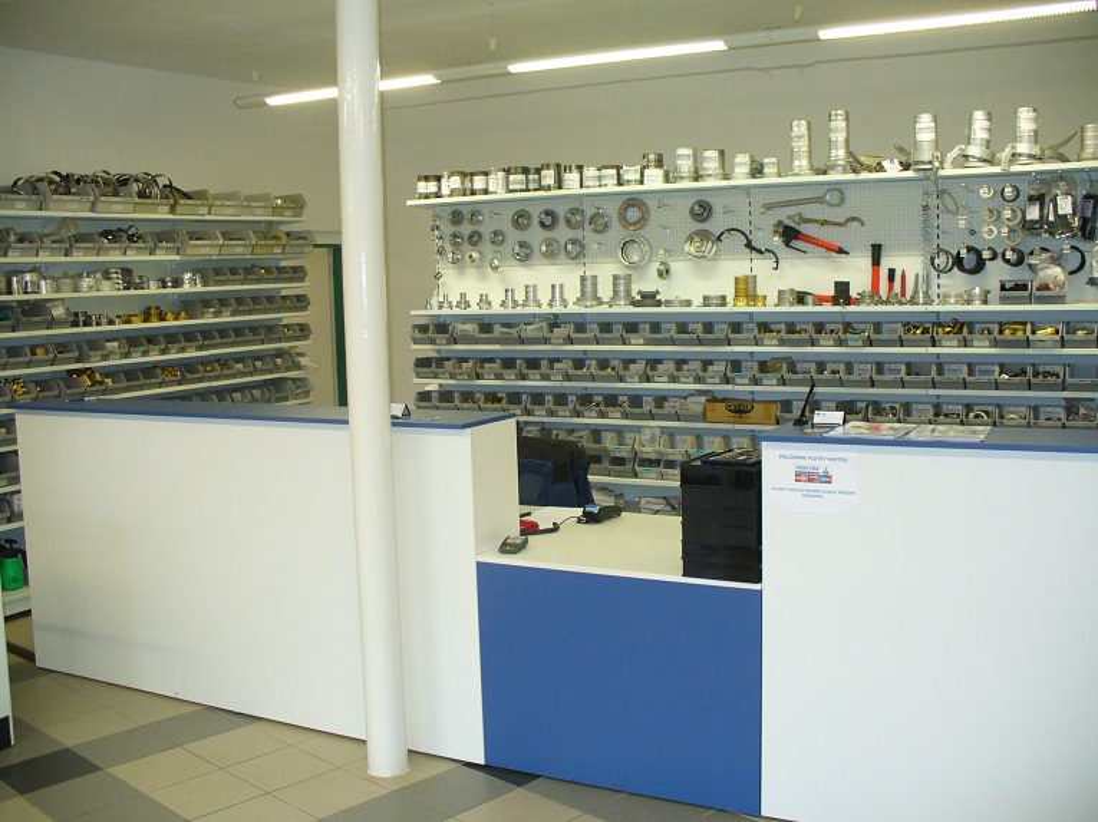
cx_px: 549
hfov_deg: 50.2
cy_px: 411
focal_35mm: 37
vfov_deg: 38.6
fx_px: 1173
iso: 160
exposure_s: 1/30
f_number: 2.8
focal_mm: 6.1
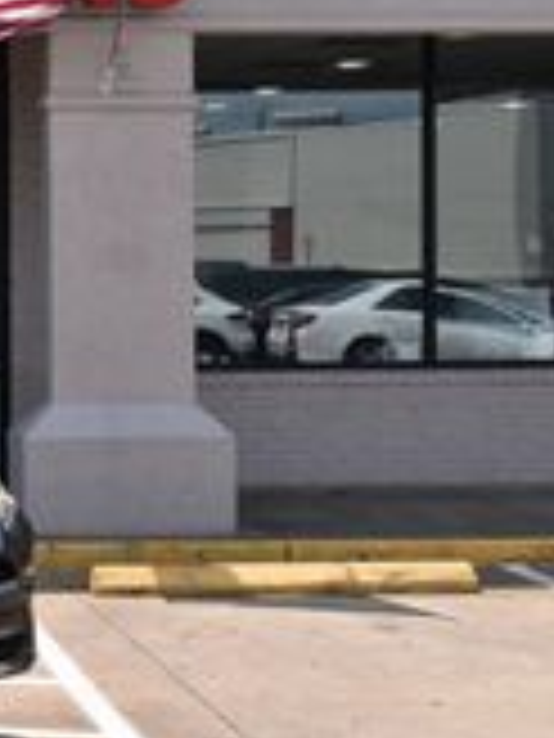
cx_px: -338
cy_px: 302
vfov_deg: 19.2
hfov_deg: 13.4
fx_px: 2180
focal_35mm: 102
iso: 360
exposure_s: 1/500
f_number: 11
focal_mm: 29
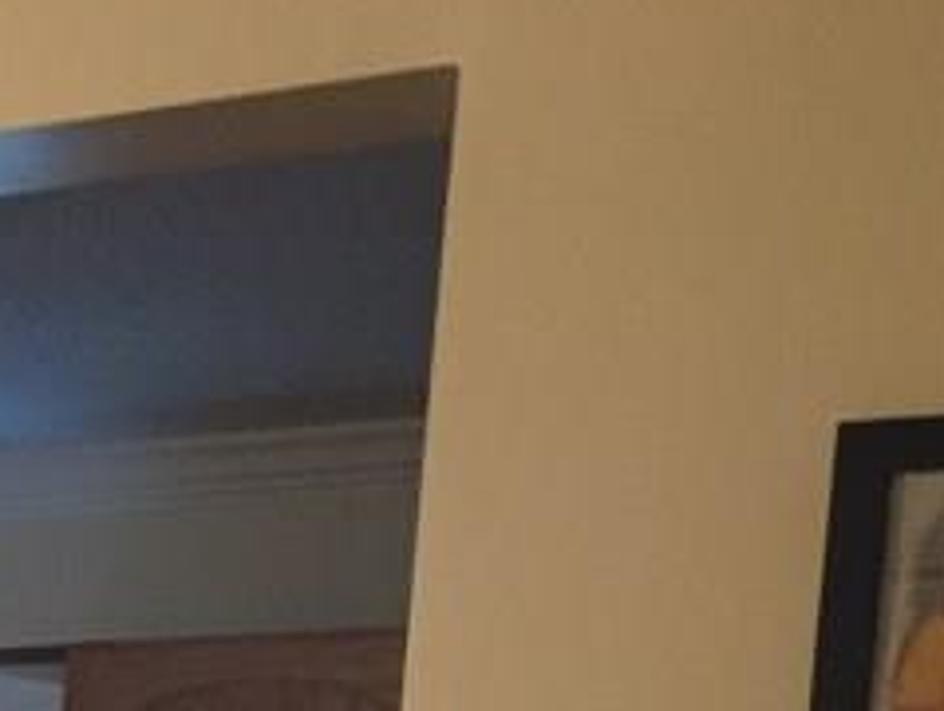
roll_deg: -3.6
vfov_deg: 10.9
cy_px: 1406
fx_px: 3387
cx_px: -1055
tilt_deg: -6.8
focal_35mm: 124
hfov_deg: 13.3
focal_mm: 4.15
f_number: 2.2
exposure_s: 1/30
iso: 160
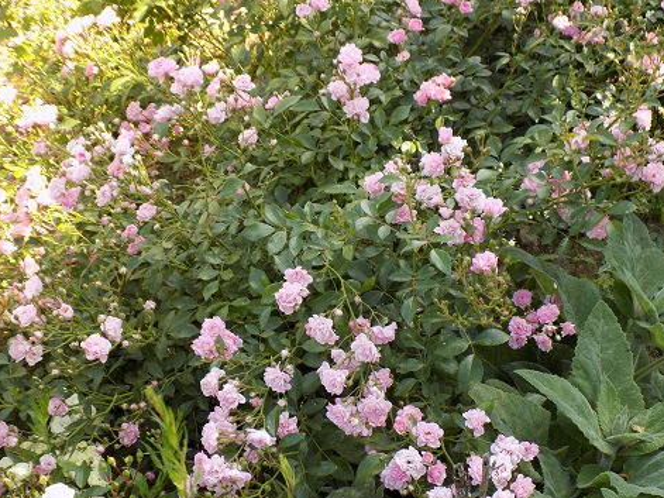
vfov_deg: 27.5
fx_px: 1016
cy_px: 253
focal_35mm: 53
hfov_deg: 36.2
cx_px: 333
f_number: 3.9
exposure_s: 1/80
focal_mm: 9.3
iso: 80
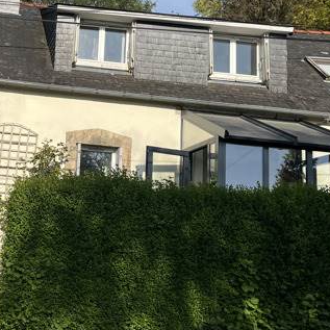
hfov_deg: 28.0
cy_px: 109
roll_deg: -5.1
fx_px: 626
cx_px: 9
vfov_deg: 29.3
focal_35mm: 58
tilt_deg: +11.8
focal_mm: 5.1
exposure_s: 1/3876
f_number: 1.6
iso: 50
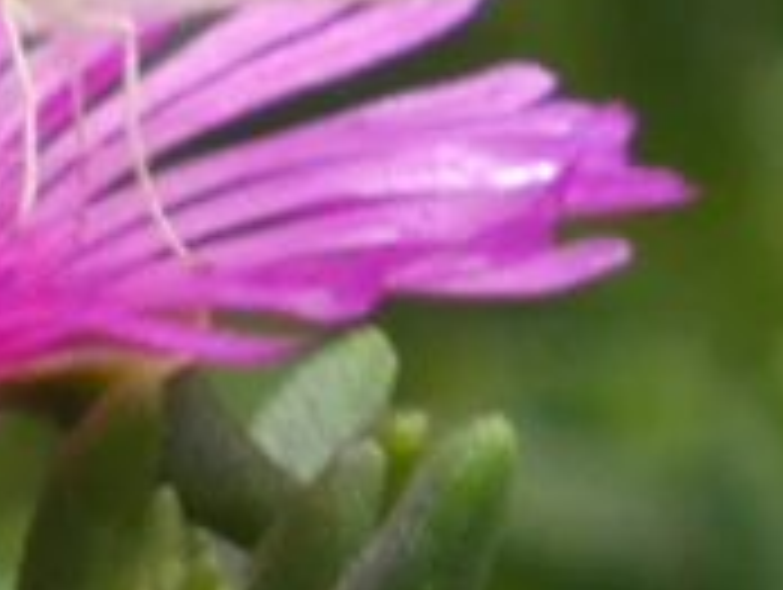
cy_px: -266
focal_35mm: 3797
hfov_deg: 0.5
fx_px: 86005
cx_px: 36
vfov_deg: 0.4
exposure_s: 1/125
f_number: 5.6
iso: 160
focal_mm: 185
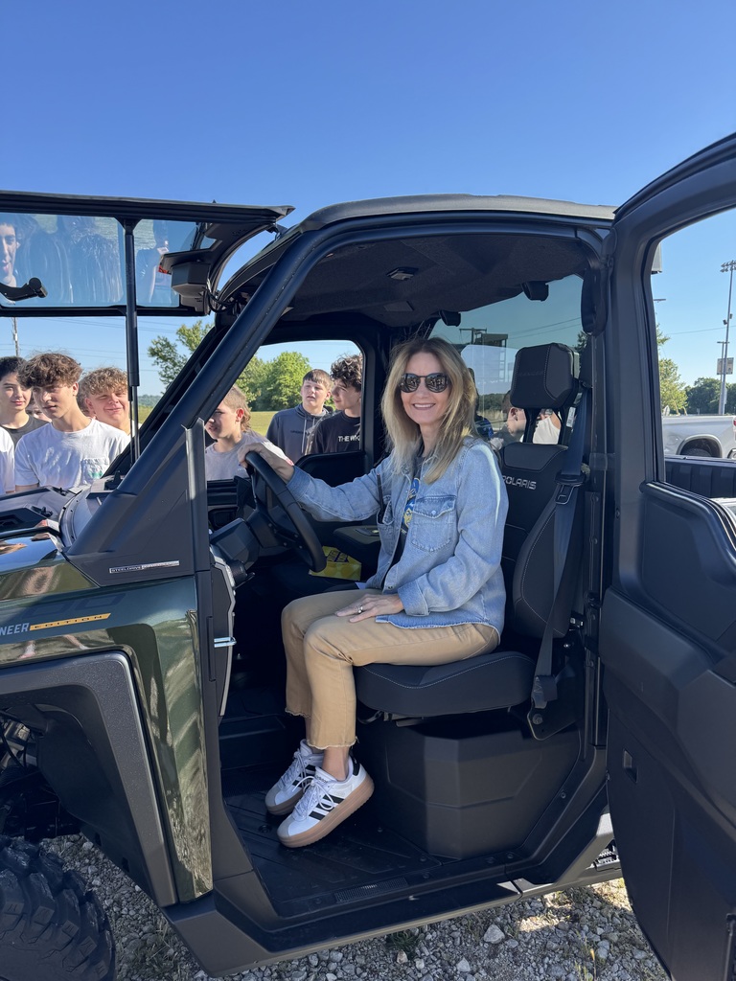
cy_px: 490
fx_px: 680
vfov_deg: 71.6
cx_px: 368
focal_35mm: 24
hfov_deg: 56.8
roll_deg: -0.1
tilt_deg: -8.4
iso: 80
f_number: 1.78
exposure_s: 1/1560
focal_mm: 6.76
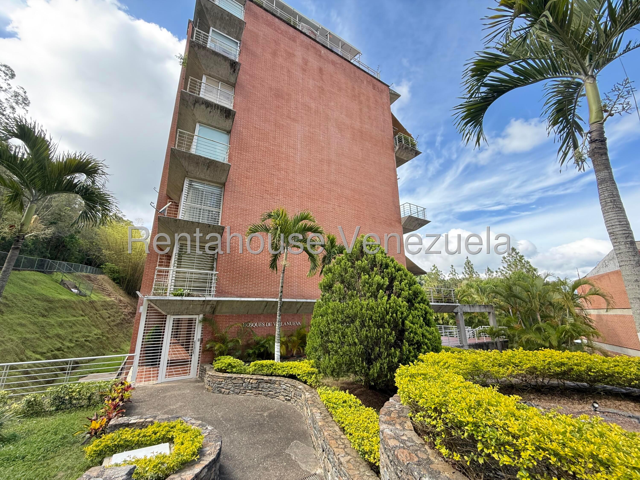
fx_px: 259
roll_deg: +0.2
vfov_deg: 85.7
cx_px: 320
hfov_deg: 102.1
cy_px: 240
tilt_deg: +15.7
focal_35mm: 14
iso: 64
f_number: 2.2
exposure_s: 1/192
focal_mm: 2.22
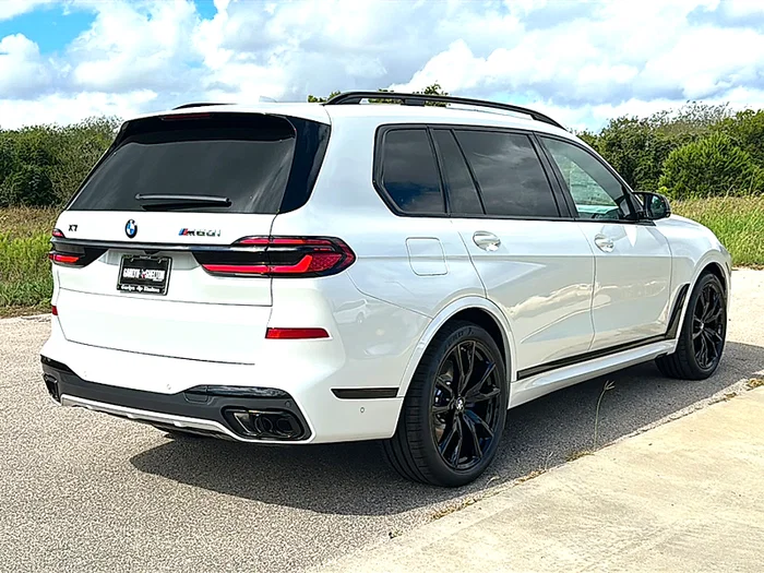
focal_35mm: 38
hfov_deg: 49.0
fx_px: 839
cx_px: 382
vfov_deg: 37.7
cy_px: 286
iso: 80
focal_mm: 6.86
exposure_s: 1/7143
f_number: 1.78
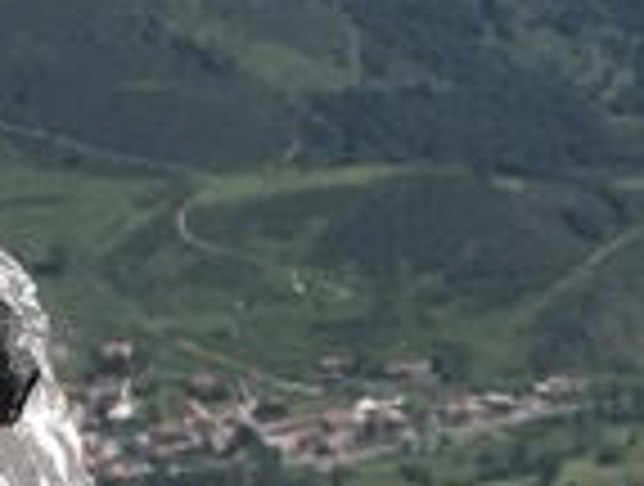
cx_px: 905
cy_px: 122
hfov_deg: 9.6
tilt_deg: -15.2
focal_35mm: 200
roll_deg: -0.4
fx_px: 3730
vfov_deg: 7.5
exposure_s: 1/2519
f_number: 1.8
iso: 20
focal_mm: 3.99
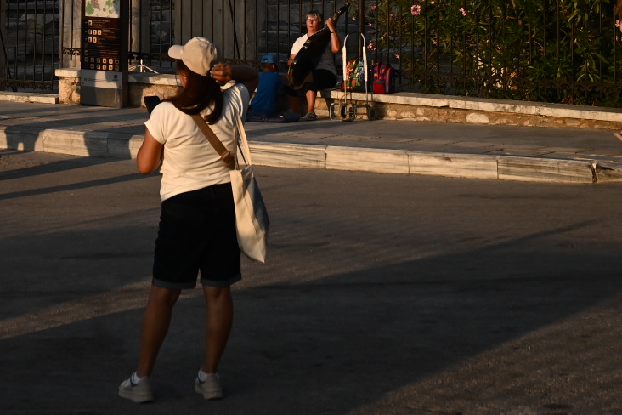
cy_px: -141
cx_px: -40
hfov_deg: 18.5
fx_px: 1849
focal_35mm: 107
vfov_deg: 12.4
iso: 250
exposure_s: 1/3200
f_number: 4
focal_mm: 34
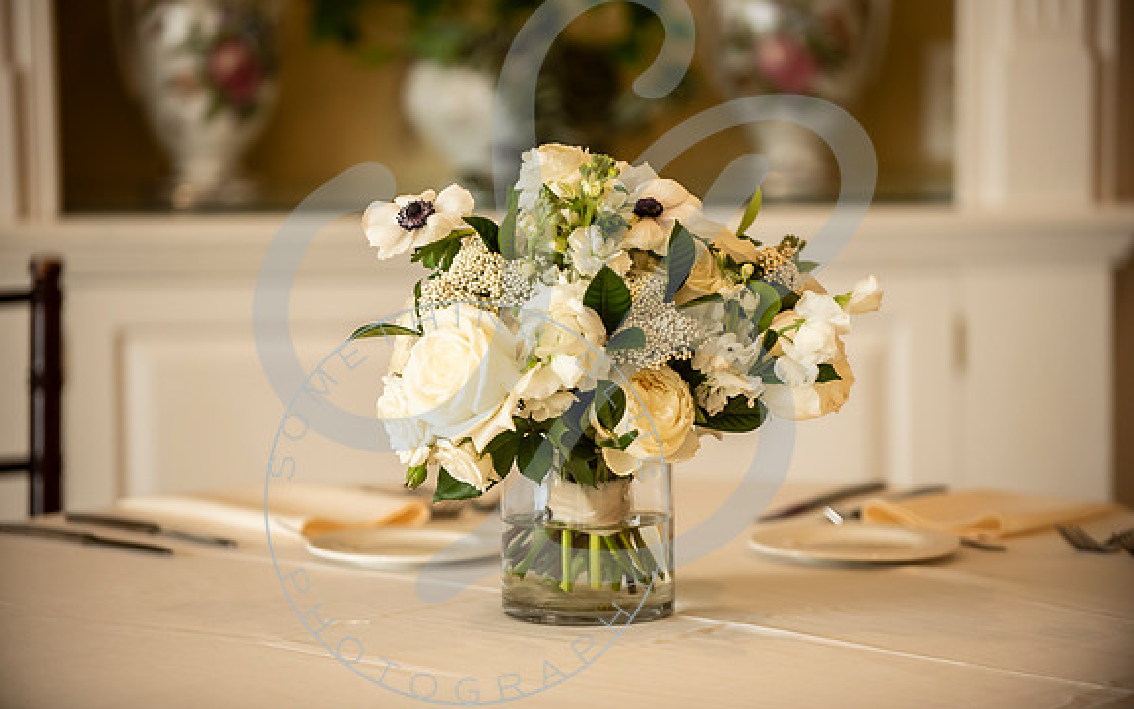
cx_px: 565
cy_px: 338
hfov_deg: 13.2
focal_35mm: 159
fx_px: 4914
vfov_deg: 8.2
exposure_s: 1/250
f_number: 2.8
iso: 400
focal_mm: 155
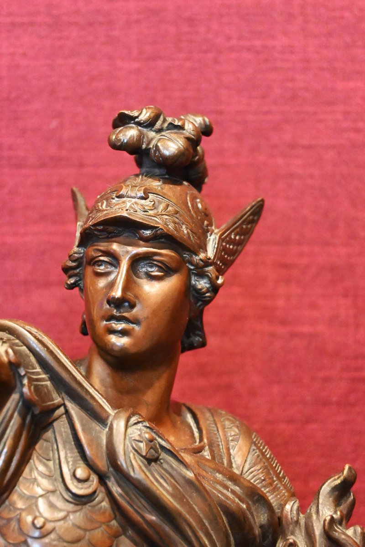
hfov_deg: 18.2
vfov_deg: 27.0
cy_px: 274
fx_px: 1141
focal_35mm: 75
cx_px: 182
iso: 12800
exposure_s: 1/25
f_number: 6.3
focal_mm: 50
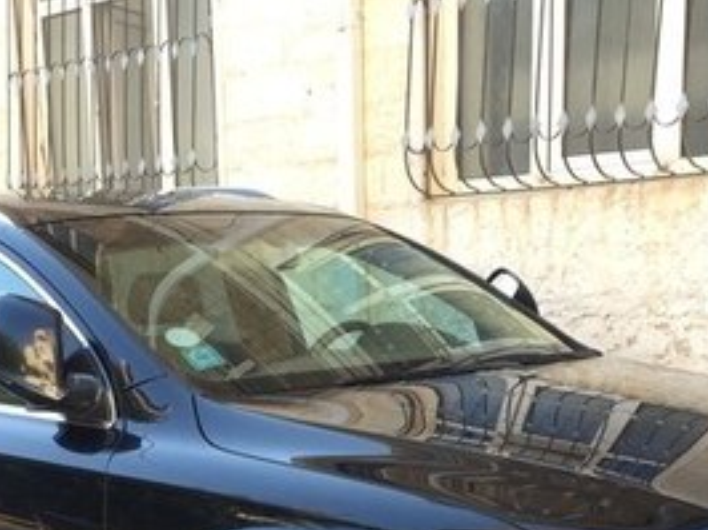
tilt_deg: -13.5
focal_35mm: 72
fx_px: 1471
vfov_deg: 19.1
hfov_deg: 26.9
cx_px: 248
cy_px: 654
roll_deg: +1.6
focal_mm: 4.15
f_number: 2.2
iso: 32
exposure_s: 1/100
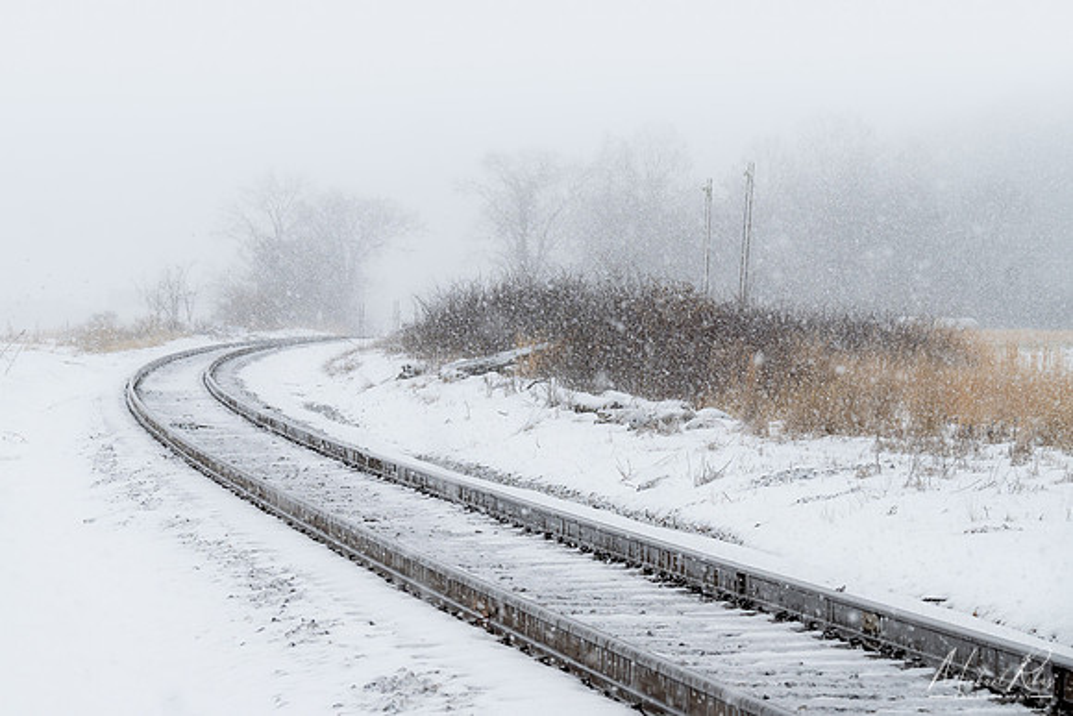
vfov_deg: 9.6
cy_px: 313
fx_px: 4241
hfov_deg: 14.4
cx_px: 467
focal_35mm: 142
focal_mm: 84
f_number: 8
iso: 125
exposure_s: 1/125
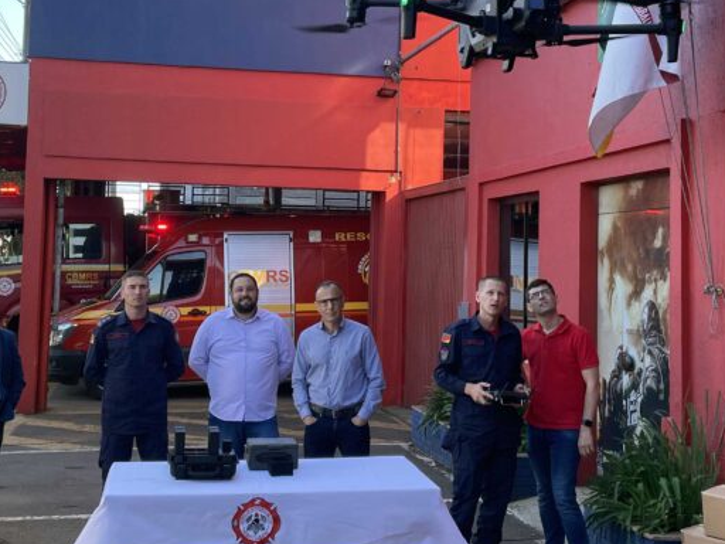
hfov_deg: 36.8
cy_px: 221
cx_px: 337
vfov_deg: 28.0
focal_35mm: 52
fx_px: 1089
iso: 32
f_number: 1.6
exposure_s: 1/301
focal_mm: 4.2
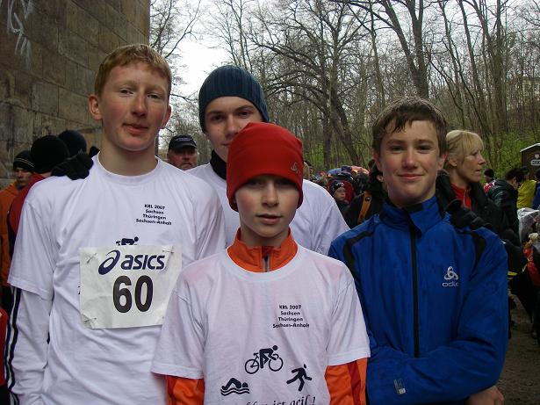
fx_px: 593
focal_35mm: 38
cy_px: 202
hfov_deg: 49.0
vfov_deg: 37.7
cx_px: 270
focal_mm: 6.3
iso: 64
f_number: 3.3
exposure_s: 1/100
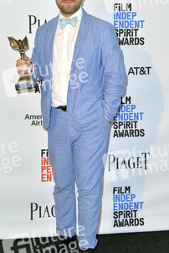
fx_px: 316
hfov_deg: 29.9
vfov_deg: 43.6
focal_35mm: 45
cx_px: 70
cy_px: 120
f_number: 6.3
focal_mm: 34
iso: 500
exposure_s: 1/320
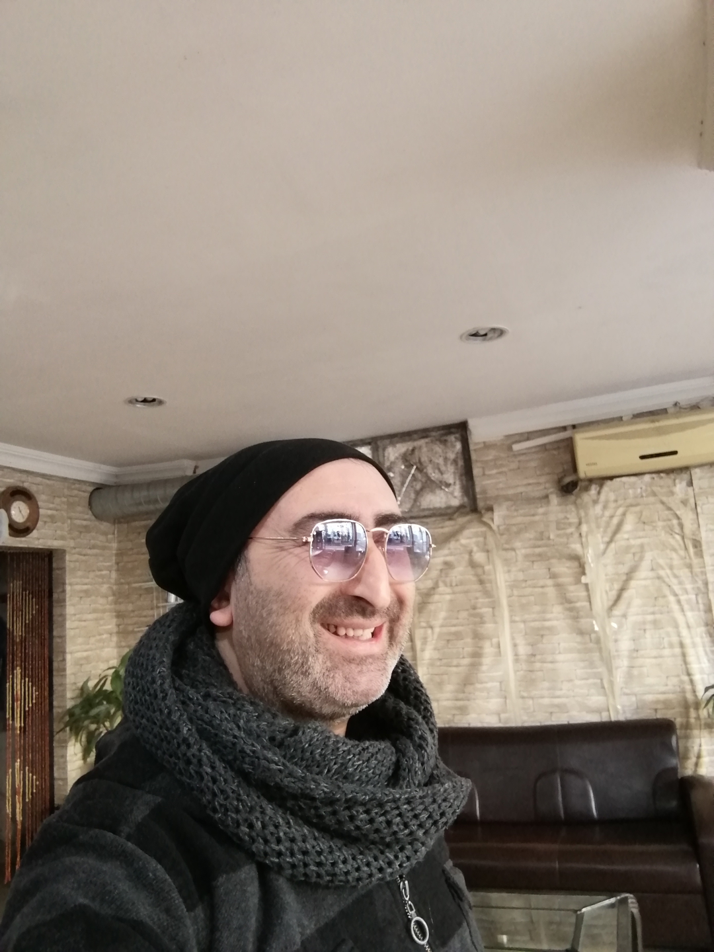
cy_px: 476
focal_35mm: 26
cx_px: 357
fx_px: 715
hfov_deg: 53.1
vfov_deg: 67.3
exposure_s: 1/33.3
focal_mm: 2.7
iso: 160
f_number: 2
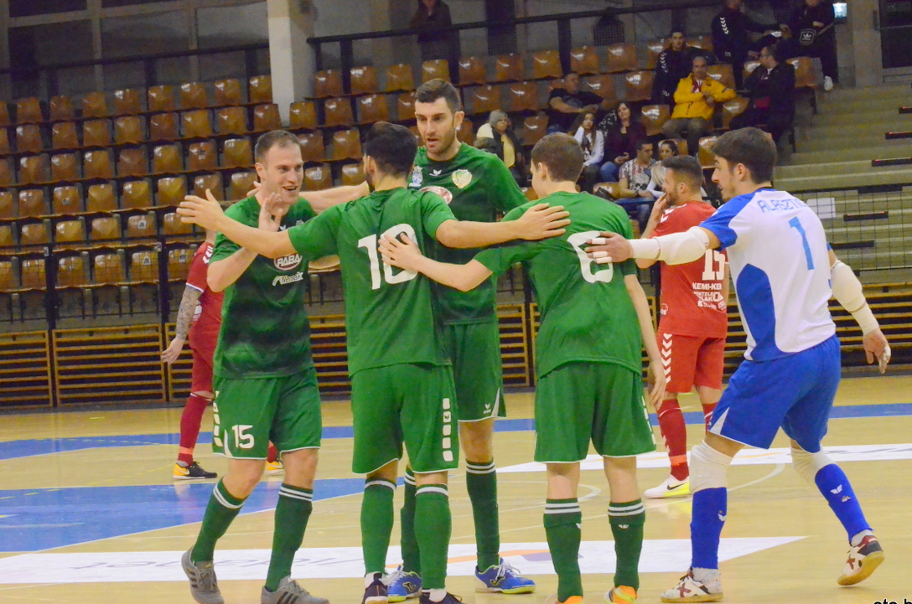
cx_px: 444
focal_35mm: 129
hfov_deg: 15.9
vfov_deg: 10.6
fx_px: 3262
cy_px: 304
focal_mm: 78
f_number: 10
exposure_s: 1/400
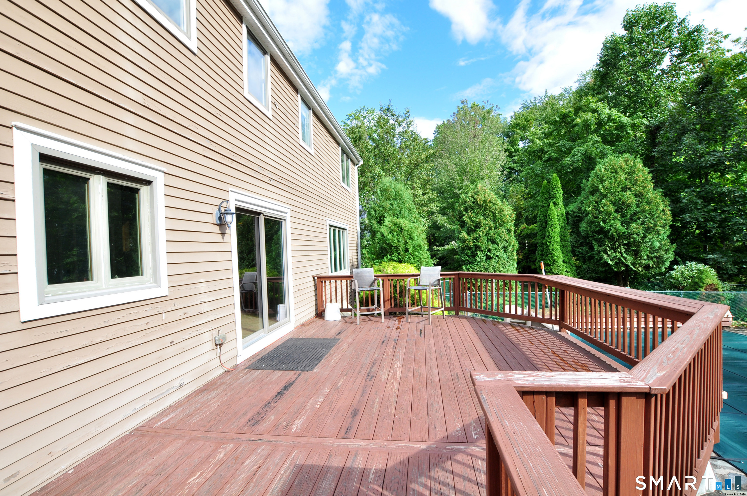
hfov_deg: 100.5
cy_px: 248
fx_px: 311
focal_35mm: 15
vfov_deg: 77.2
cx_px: 374
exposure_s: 1/80
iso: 200
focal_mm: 10
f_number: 9
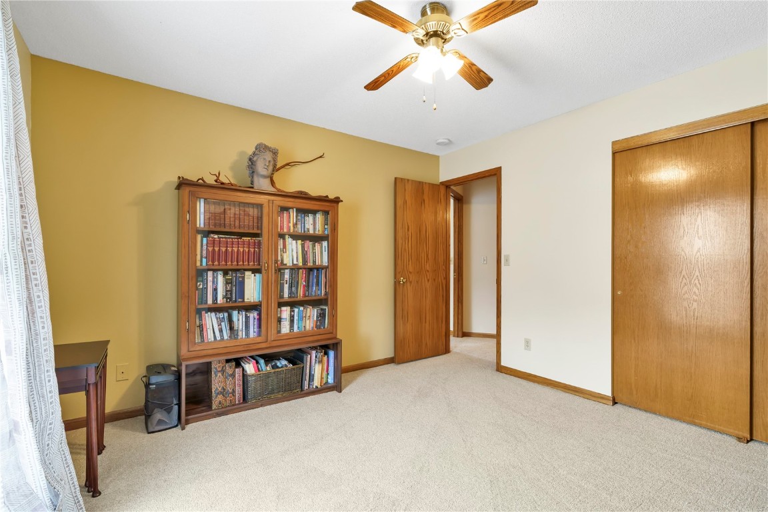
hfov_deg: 96.7
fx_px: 341
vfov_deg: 73.7
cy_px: 256
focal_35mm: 16
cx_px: 384
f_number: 8
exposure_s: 1/6
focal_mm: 16
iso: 800
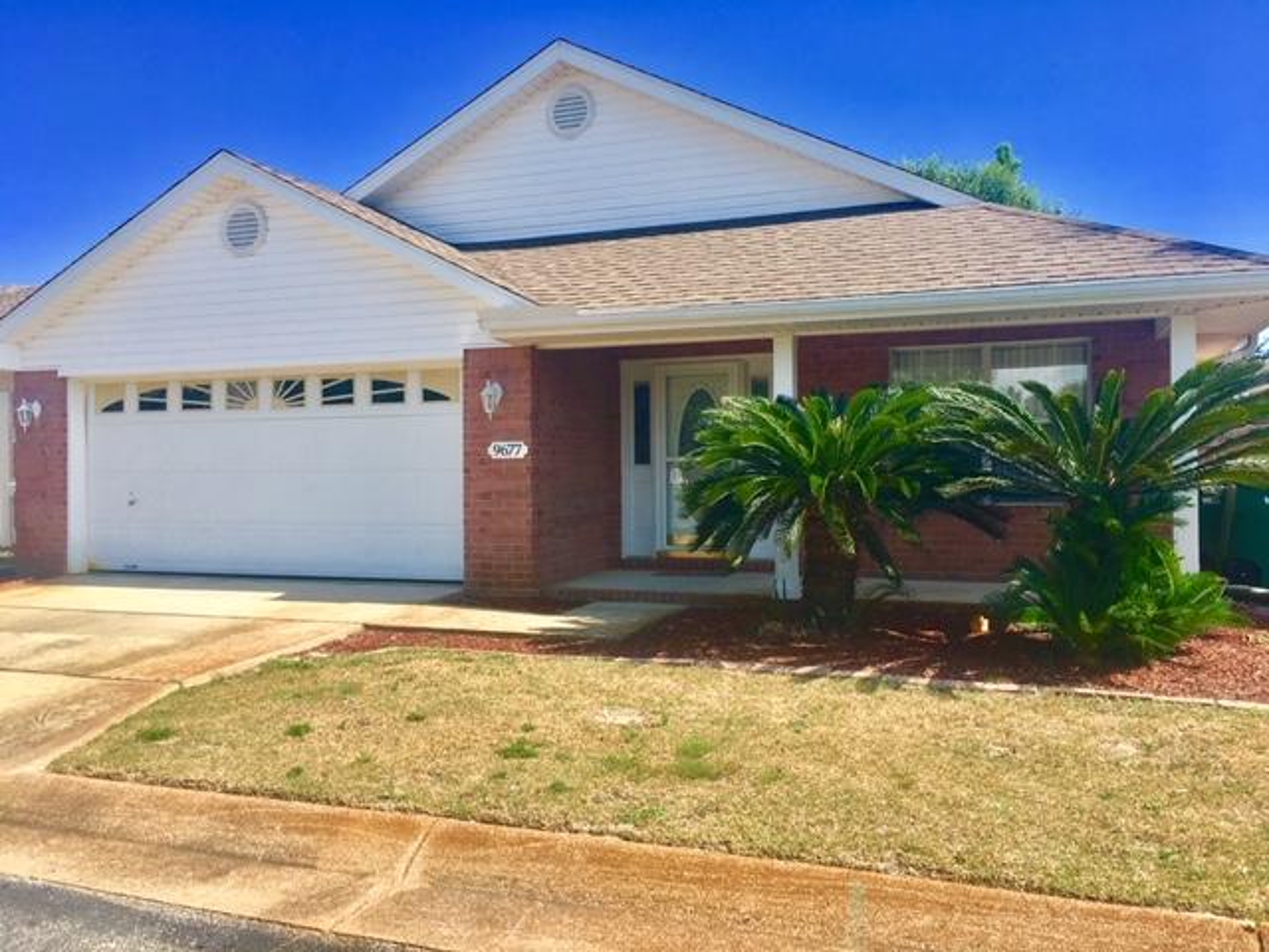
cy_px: 476
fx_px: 1063
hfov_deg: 61.7
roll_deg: +0.0
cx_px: 634
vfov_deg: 48.2
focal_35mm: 29
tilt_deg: +1.5
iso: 25
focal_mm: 4.15
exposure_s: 1/1040
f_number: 2.2
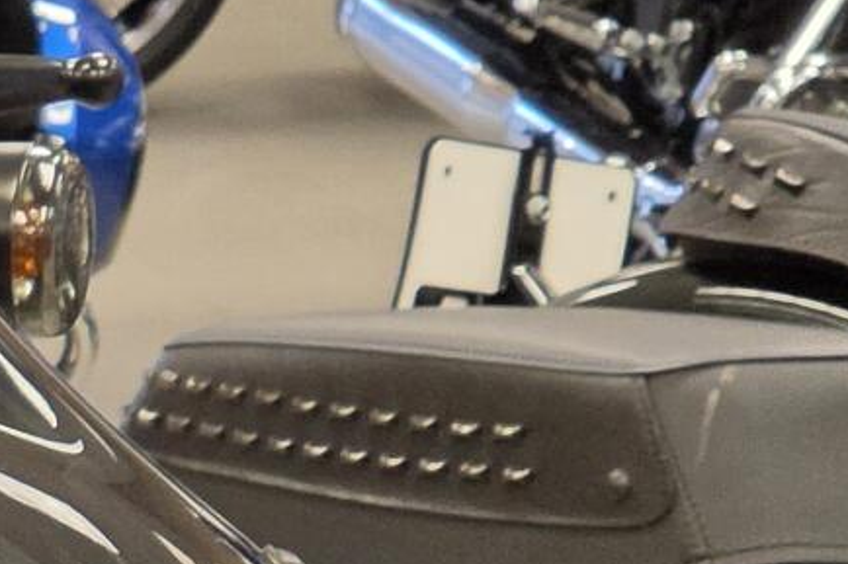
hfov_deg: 6.2
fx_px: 7794
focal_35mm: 331
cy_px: 1011
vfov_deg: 4.1
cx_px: -430
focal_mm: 7
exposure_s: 1/120
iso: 320
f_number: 2.4
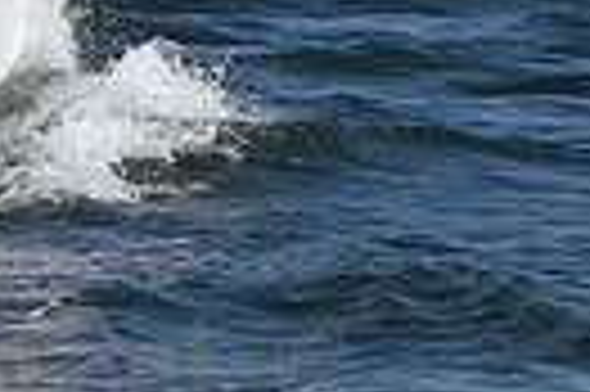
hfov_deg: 5.6
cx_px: -518
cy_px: -228
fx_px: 5958
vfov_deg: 3.7
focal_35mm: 364
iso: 320
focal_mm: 82
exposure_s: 1/1250
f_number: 11
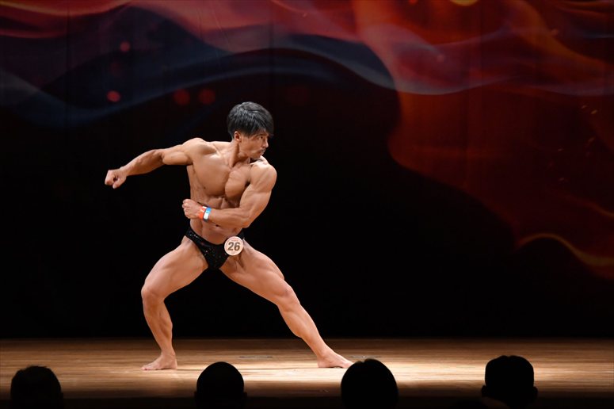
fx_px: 3836
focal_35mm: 225
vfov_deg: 6.1
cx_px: 307
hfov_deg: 9.2
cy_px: 204
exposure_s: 1/400
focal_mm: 150
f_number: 5.6
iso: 4000
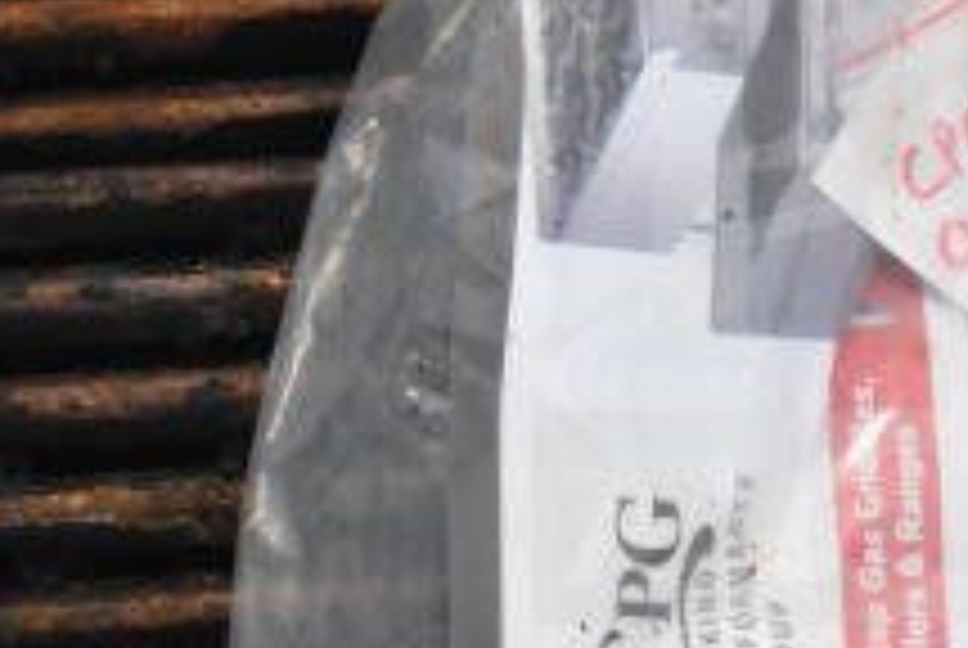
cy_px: 268
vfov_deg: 6.8
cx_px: 1036
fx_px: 5493
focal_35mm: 204
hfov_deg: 10.0
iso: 4000
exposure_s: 1/80
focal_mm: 48
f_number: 5.3
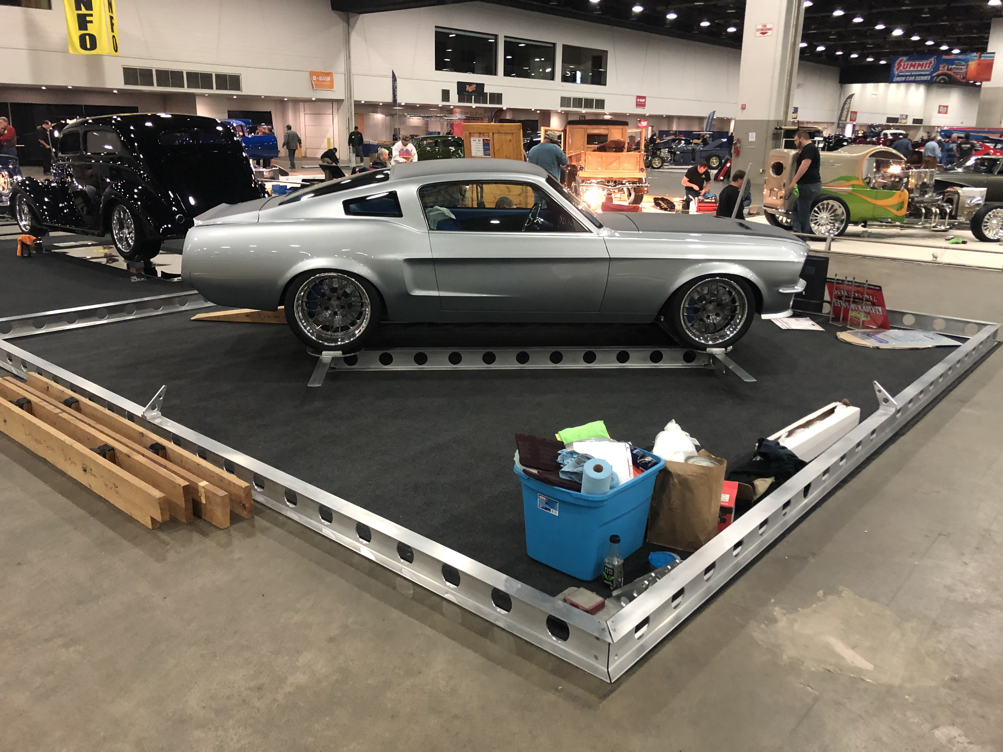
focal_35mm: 28
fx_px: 811
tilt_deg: -15.9
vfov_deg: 49.7
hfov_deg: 63.4
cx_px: 502
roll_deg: -1.4
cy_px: 376
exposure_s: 1/14
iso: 100
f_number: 1.8
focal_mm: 3.99
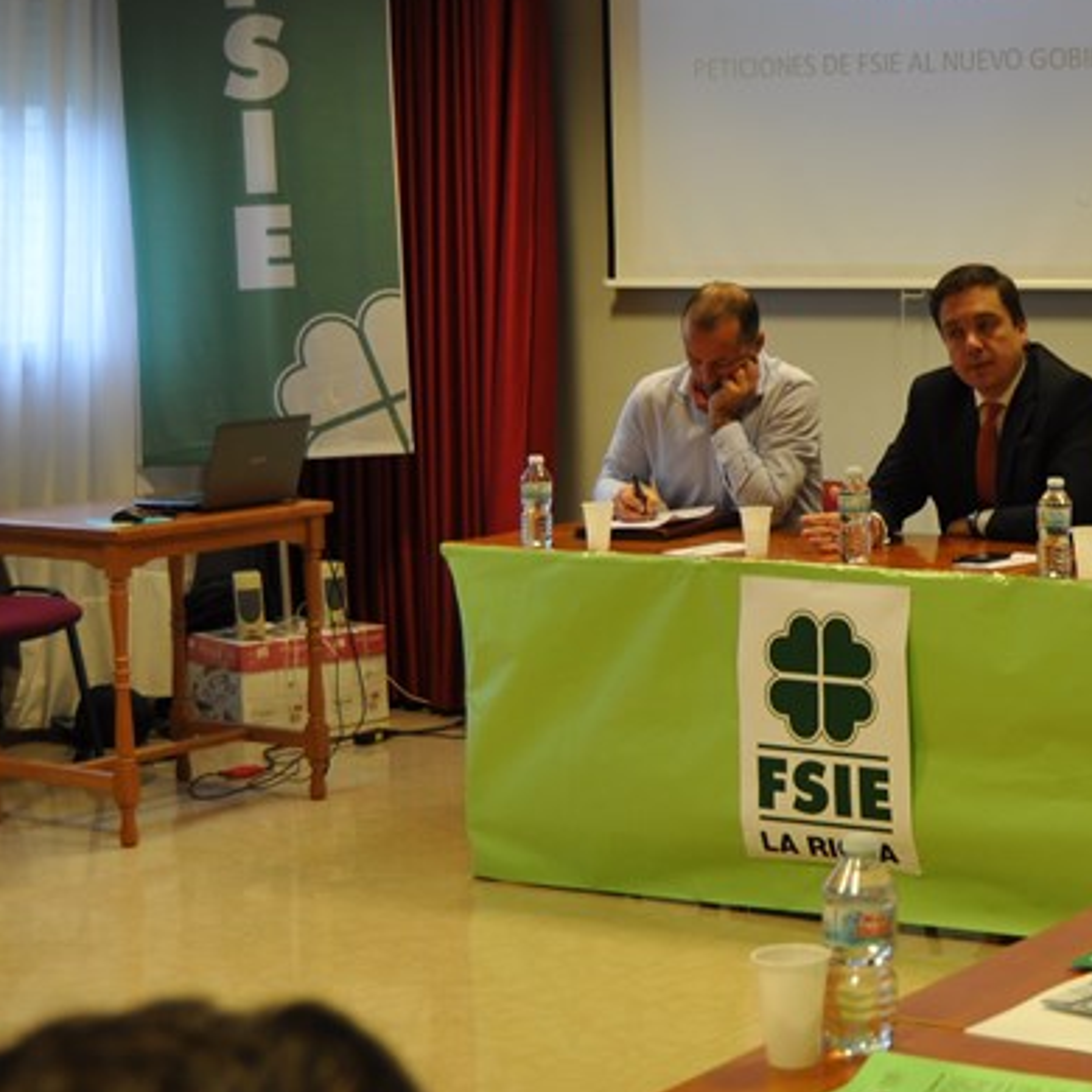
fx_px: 3105
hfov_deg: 19.4
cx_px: 1072
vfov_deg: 19.9
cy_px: 440
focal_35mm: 87
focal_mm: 26
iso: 200
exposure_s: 1/25
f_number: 4
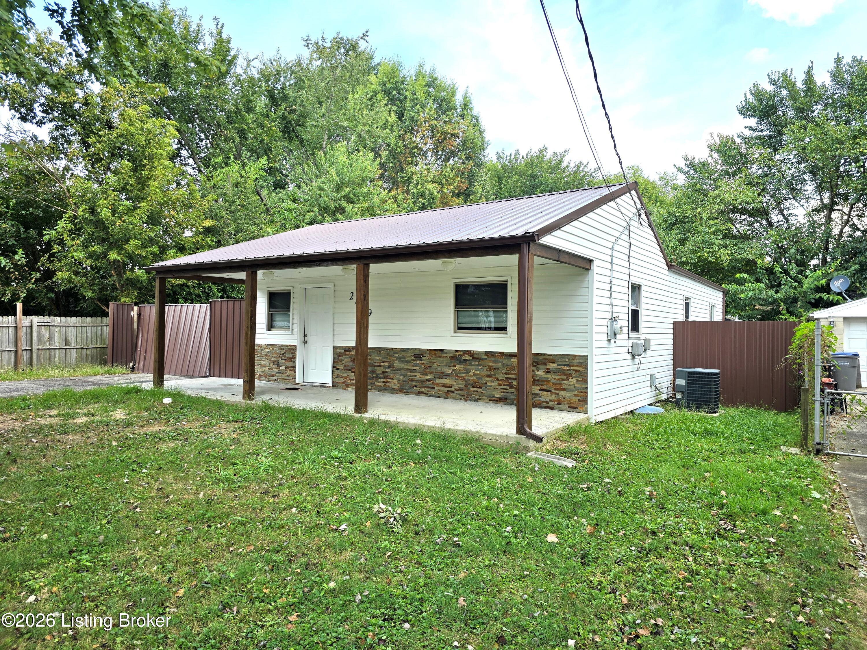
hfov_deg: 73.9
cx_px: 434
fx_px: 576
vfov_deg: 58.9
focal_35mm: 23
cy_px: 325
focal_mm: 6.3
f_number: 1.7
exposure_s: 1/338
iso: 12
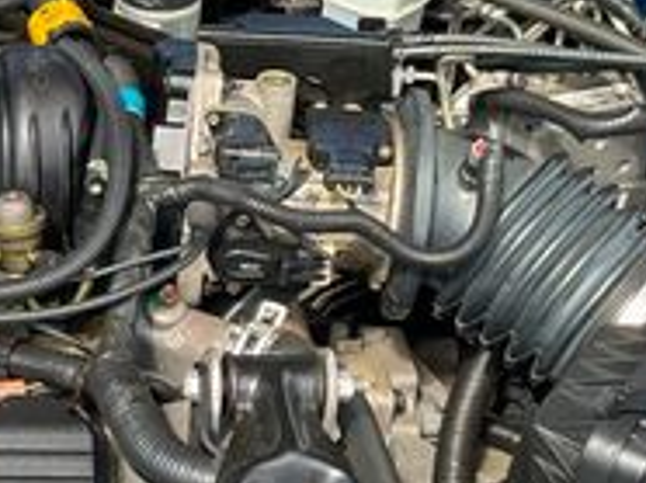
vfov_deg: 14.7
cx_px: -142
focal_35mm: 100
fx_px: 1864
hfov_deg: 18.6
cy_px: 323
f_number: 1.8
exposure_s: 1/230
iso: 20
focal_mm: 3
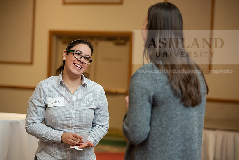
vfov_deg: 12.2
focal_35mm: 112
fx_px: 744
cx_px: 120
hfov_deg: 18.3
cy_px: 80
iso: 1600
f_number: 3.5
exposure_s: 1/200
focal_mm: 112
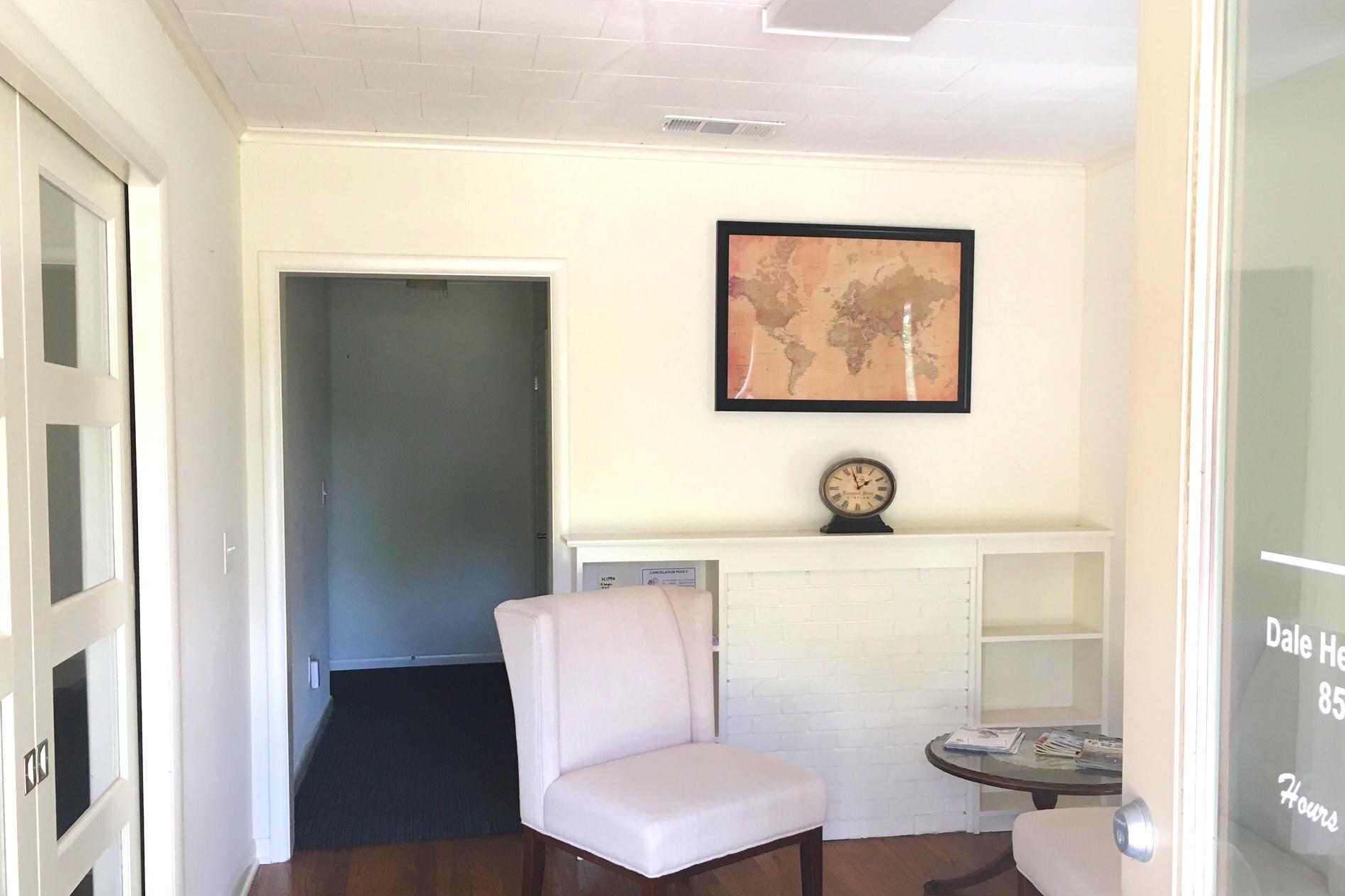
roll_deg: +0.2
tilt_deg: -4.3
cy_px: 502
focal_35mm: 32
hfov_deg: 58.7
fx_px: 1196
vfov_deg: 41.1
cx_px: 669
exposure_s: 1/30
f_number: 2.2
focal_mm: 4.15
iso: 32
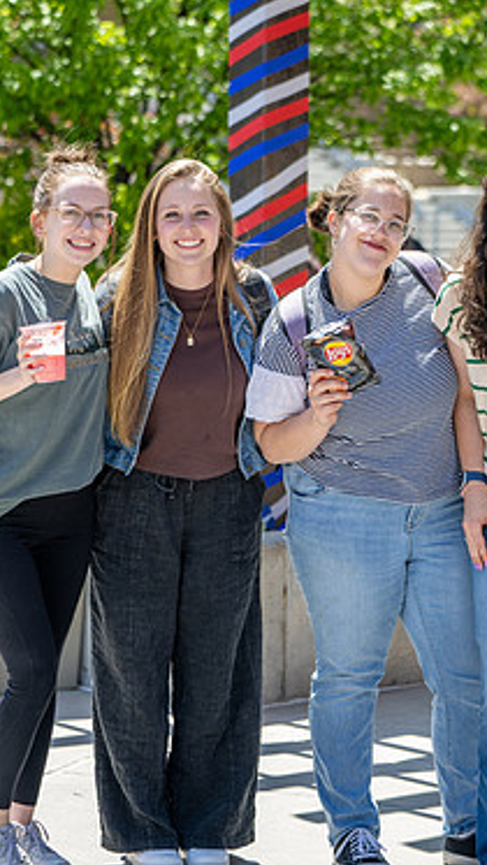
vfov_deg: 18.3
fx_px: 2684
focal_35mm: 117
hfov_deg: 10.3
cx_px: 364
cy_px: 428
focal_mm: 70
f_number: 2.8
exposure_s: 1/500
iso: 80
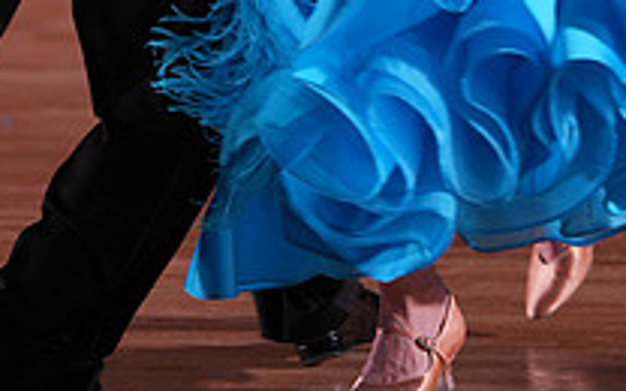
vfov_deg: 2.7
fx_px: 8155
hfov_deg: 4.4
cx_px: 423
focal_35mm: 478
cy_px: -403
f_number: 2.8
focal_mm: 168
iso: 640
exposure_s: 1/400
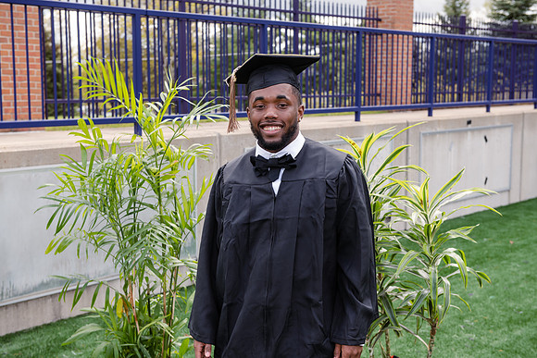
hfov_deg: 35.6
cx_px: 268
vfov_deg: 24.2
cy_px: 179
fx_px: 835
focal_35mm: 56
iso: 250
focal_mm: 56
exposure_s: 1/200
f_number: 5.6
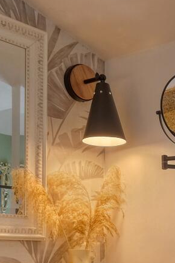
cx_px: 243
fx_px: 503
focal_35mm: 69
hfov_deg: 18.1
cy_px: 267
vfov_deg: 27.5
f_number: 4
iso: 800
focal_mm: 10
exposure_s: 1/15
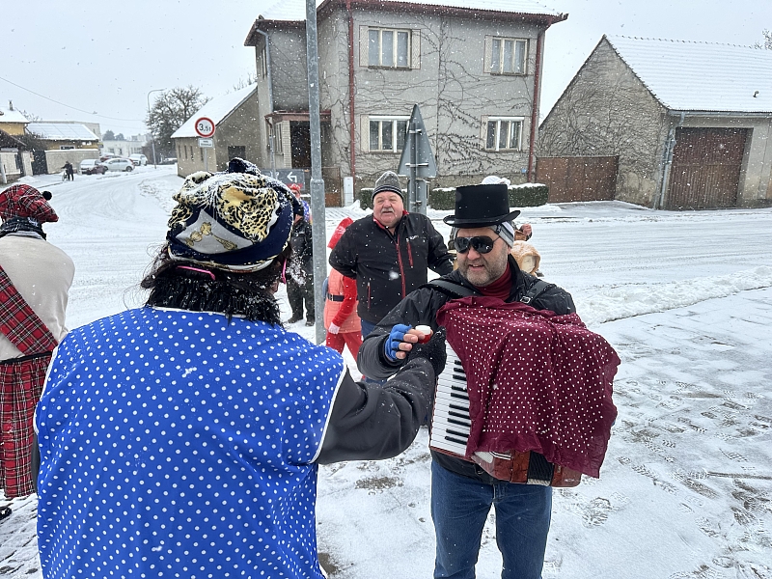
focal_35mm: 24
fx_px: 535
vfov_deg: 56.8
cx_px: 386
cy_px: 290
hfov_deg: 71.6
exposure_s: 1/1227
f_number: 1.78
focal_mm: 6.86
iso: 80
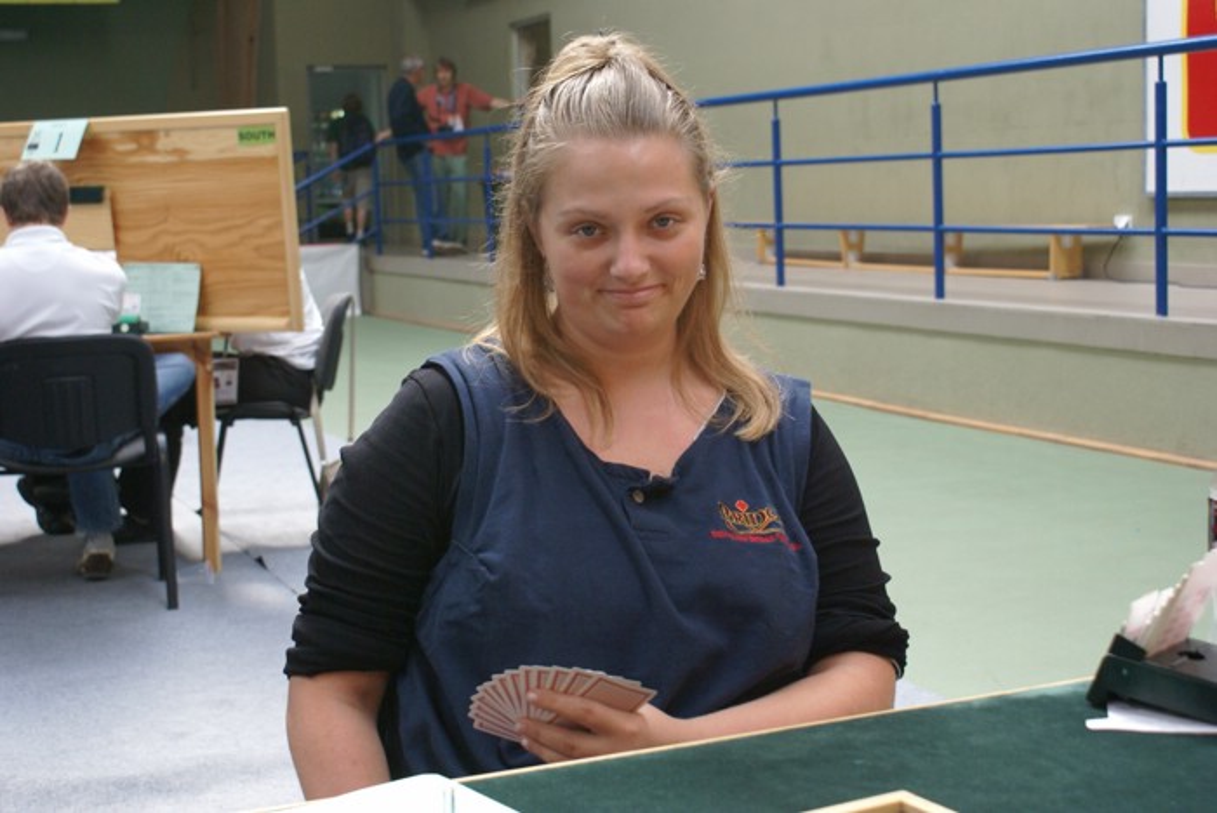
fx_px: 1776
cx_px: 608
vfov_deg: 25.8
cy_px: 406
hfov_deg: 37.8
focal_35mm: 52
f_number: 5.6
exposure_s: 1/60
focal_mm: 35
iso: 500
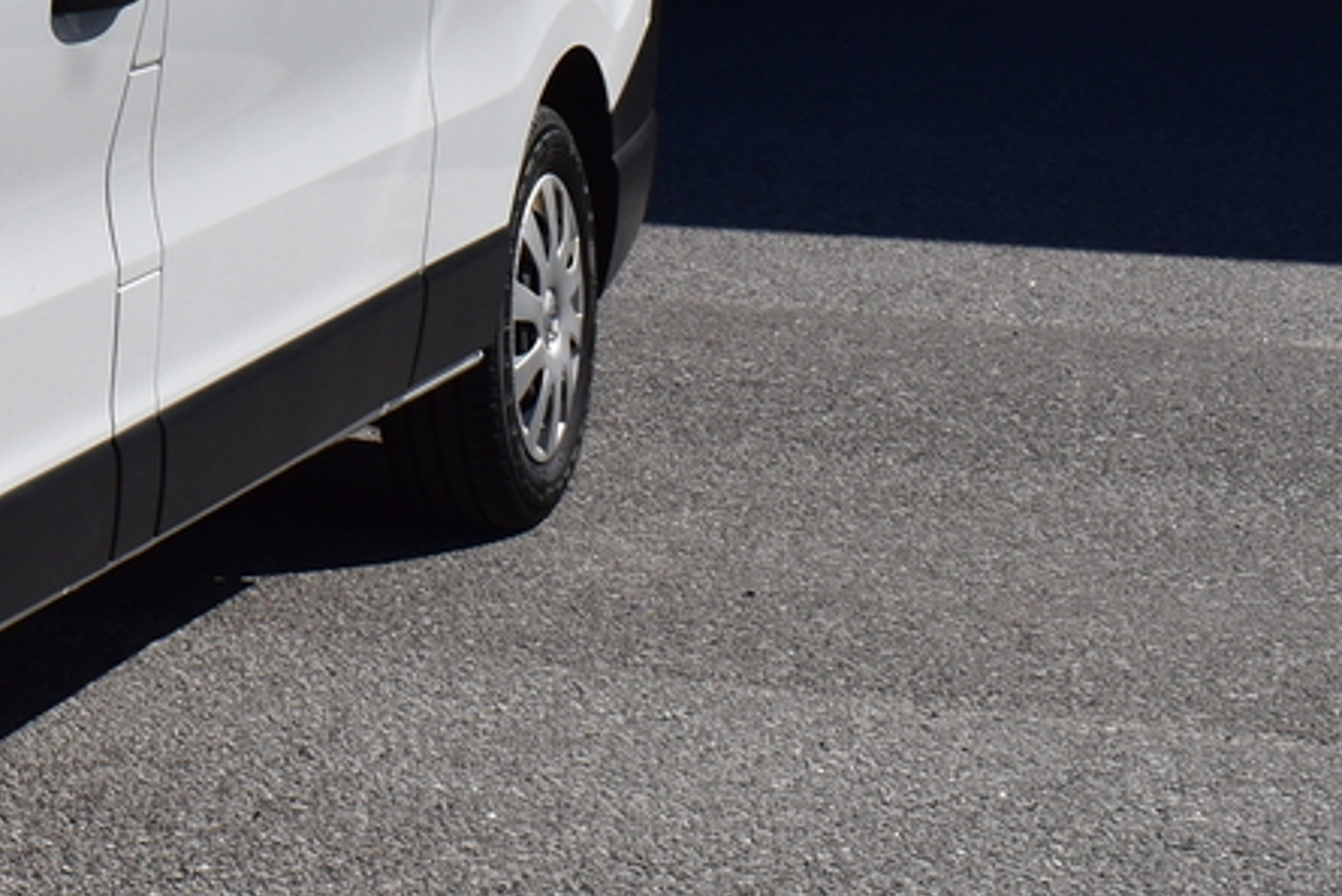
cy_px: -229
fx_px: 4885
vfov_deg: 10.3
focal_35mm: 131
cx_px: -808
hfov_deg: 14.4
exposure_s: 1/500
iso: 200
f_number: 11
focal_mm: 24
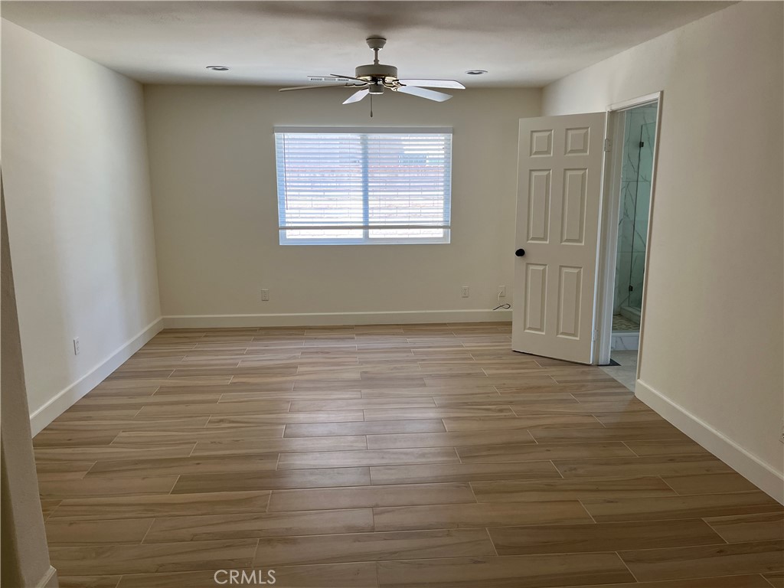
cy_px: 294
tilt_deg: -9.9
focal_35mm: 26
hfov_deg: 67.3
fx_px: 589
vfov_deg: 53.1
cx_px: 392
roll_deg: +1.7
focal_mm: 5.1
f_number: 1.6
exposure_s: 1/120
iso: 100
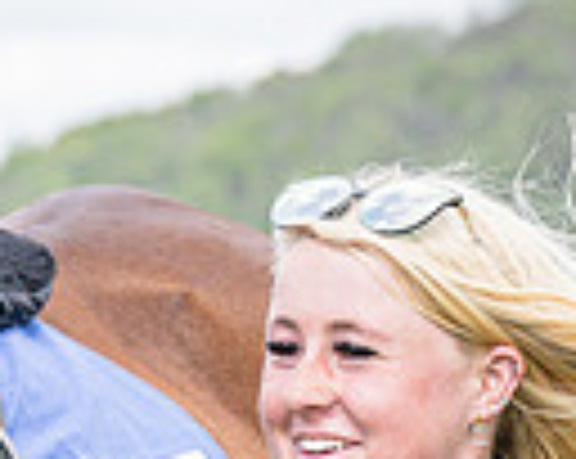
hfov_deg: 3.8
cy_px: 182
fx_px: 8664
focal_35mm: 509
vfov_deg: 3.0
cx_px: -245
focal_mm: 70
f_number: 4
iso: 400
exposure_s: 1/1600
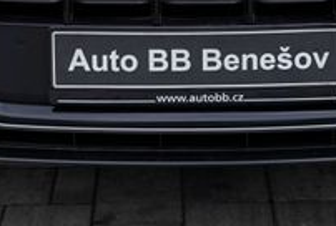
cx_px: 196
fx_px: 1236
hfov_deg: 15.5
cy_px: -226
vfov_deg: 9.7
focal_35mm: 132
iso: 100
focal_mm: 26
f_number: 7.1
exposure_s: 1/200
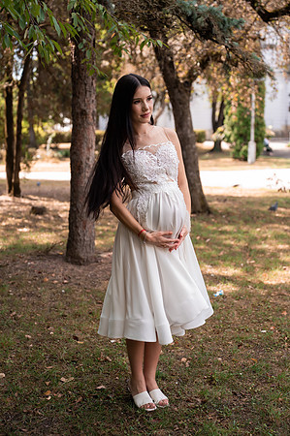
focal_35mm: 49
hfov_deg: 27.5
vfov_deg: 40.4
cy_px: 218
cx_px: 145
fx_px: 593
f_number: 2.8
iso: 200
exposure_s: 1/400
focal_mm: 49
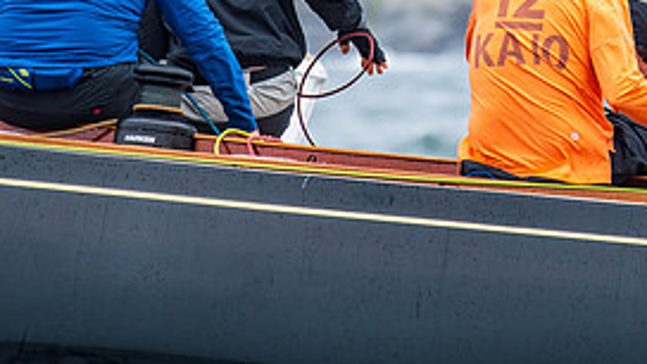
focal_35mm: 1007
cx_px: 421
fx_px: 17276
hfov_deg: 2.1
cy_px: -58
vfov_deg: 1.2
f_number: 5
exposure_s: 1/800
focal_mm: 300
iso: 200
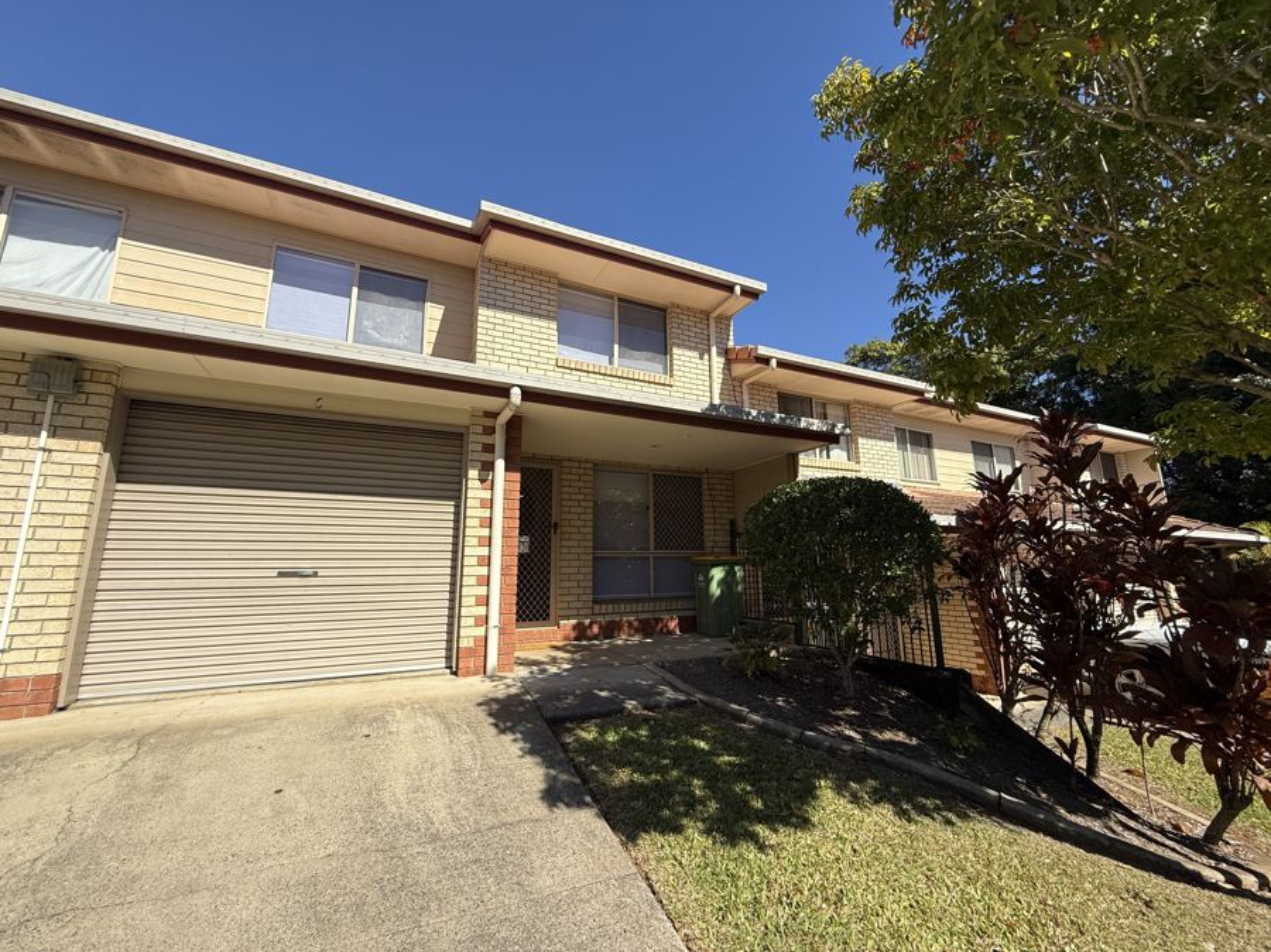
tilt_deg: +10.2
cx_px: 636
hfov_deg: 102.1
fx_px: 514
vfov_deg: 85.6
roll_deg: +0.0
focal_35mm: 14
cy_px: 476
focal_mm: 2.22
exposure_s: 1/1613
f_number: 2.2
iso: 50
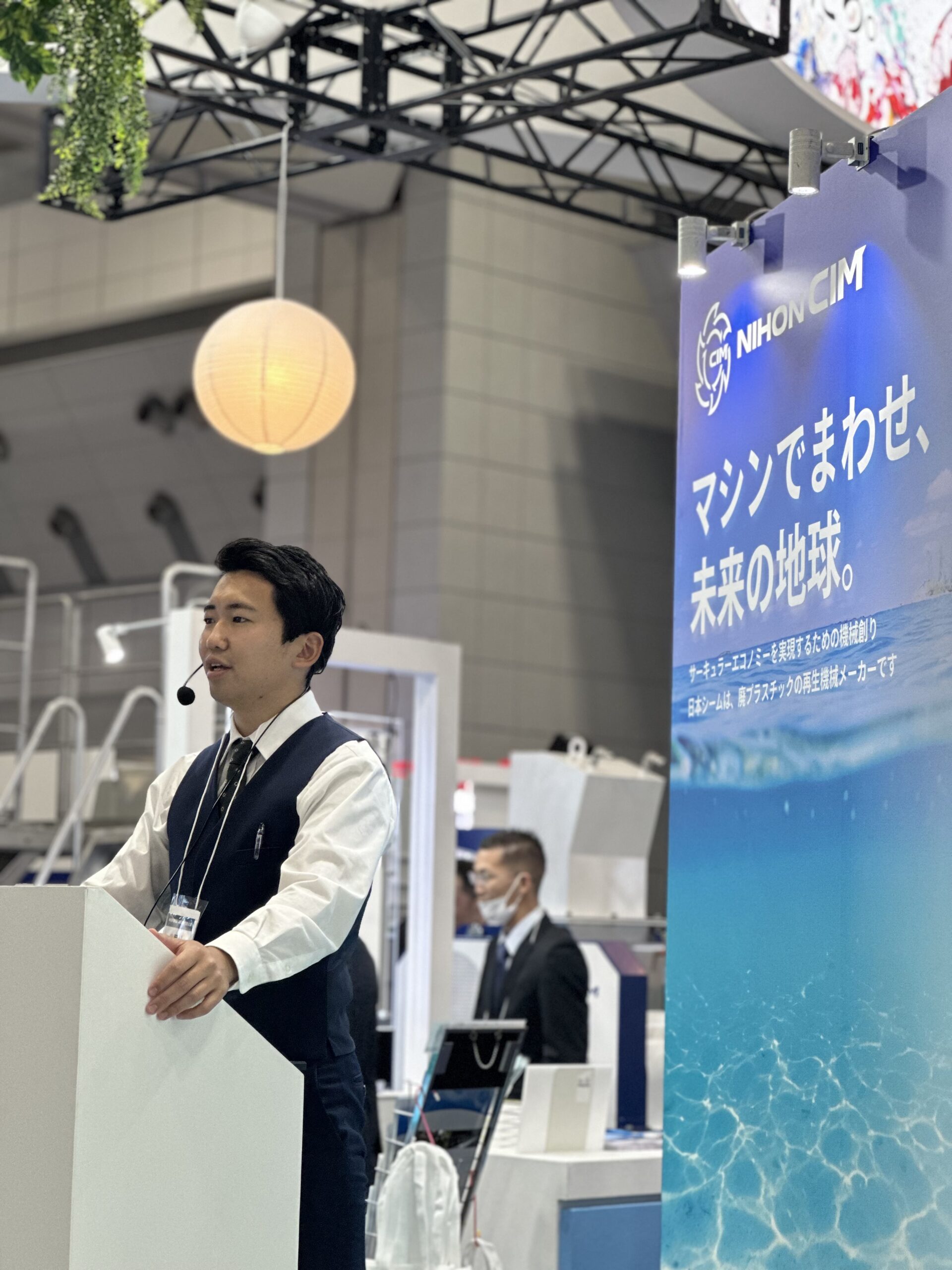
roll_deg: -2.1
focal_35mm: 77
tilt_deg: +7.8
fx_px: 2824
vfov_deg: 25.3
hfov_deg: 19.1
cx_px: 476
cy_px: 635
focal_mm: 9
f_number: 2.8
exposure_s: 1/100
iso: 200
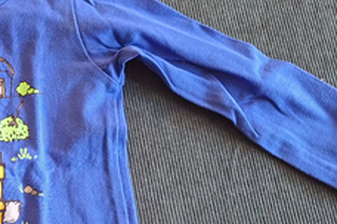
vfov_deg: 20.6
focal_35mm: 65
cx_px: -40
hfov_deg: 28.0
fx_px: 608
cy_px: 191
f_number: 1.8
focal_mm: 5.54
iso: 320
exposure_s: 1/50
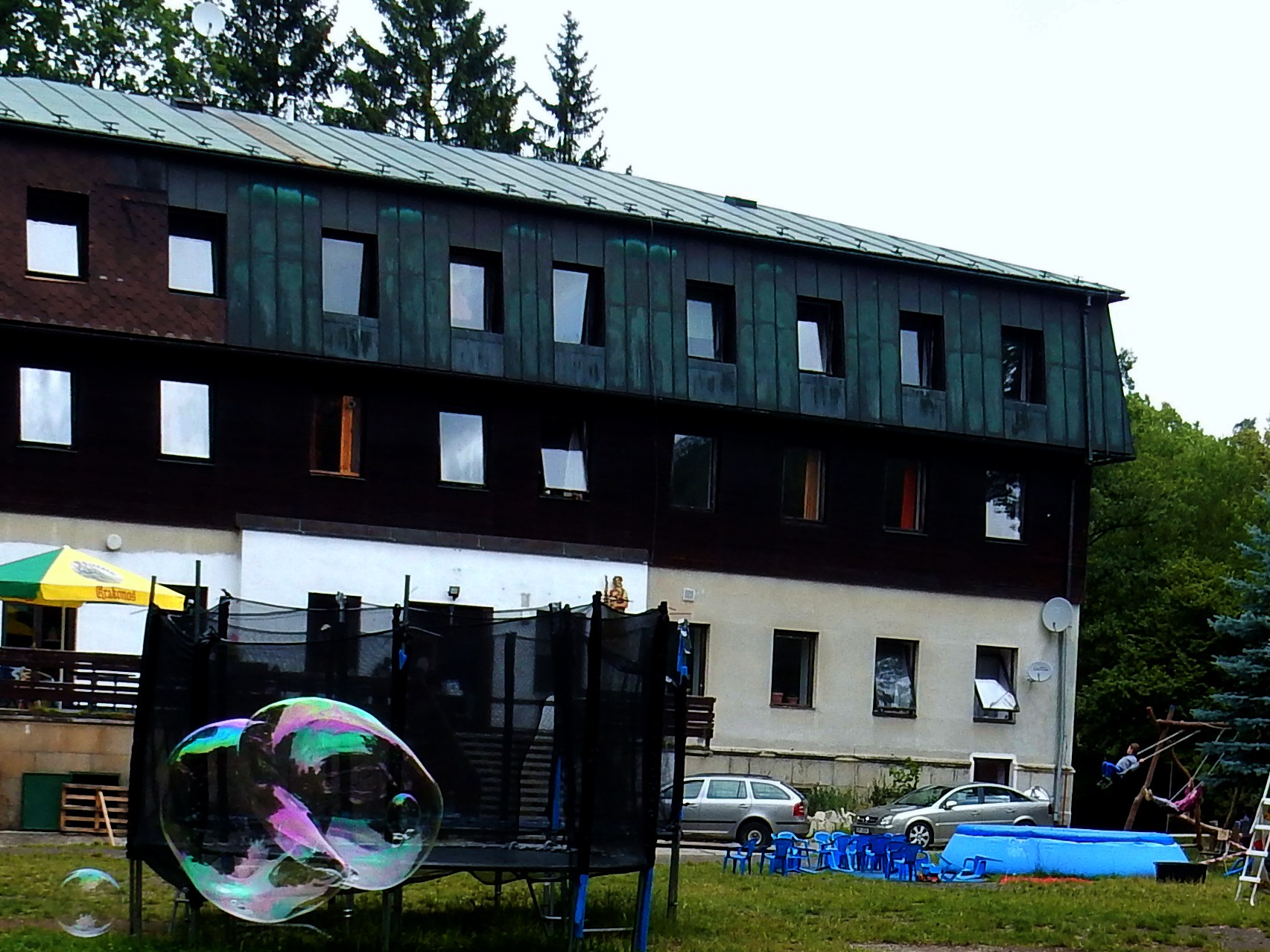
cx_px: 465
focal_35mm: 39
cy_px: 515
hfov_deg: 47.4
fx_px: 1431
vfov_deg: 36.8
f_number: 3.7
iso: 125
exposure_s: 1/500
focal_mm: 4.5
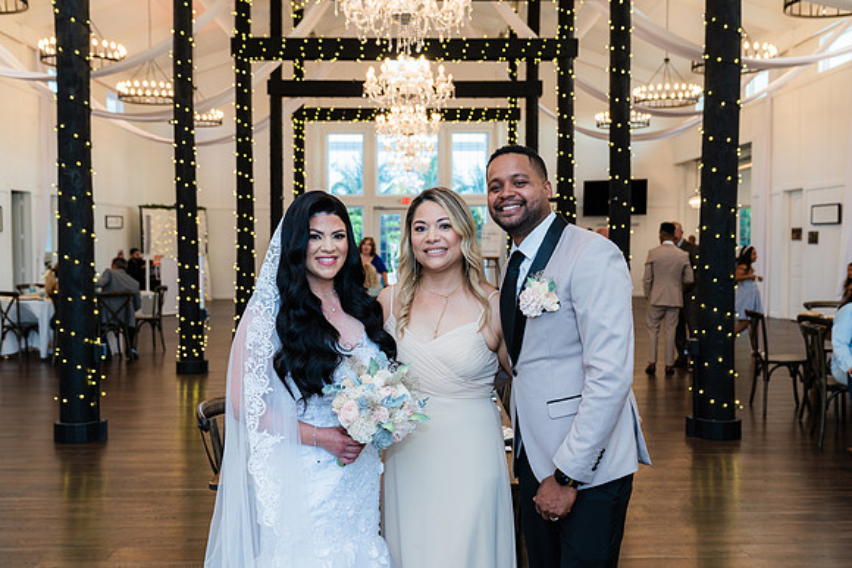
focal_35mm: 39
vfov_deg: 34.5
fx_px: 914
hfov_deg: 50.0
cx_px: 426
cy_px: 284
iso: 400
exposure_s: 1/80
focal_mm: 37
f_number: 4
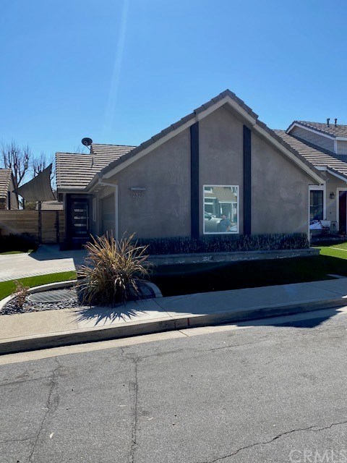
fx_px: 348
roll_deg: +0.7
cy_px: 232
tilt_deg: -0.8
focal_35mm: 26
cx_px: 174
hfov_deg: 53.1
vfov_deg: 67.3
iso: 32
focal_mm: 4.25
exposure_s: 1/2967
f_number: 1.8
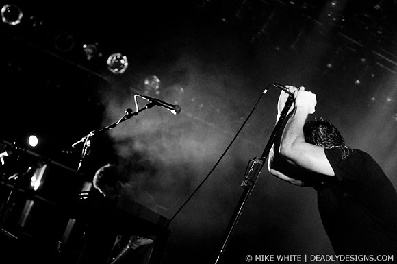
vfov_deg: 15.7
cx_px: 198
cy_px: 132
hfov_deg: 23.4
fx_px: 958
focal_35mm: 87
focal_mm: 58
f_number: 3.2
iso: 800
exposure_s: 1/125
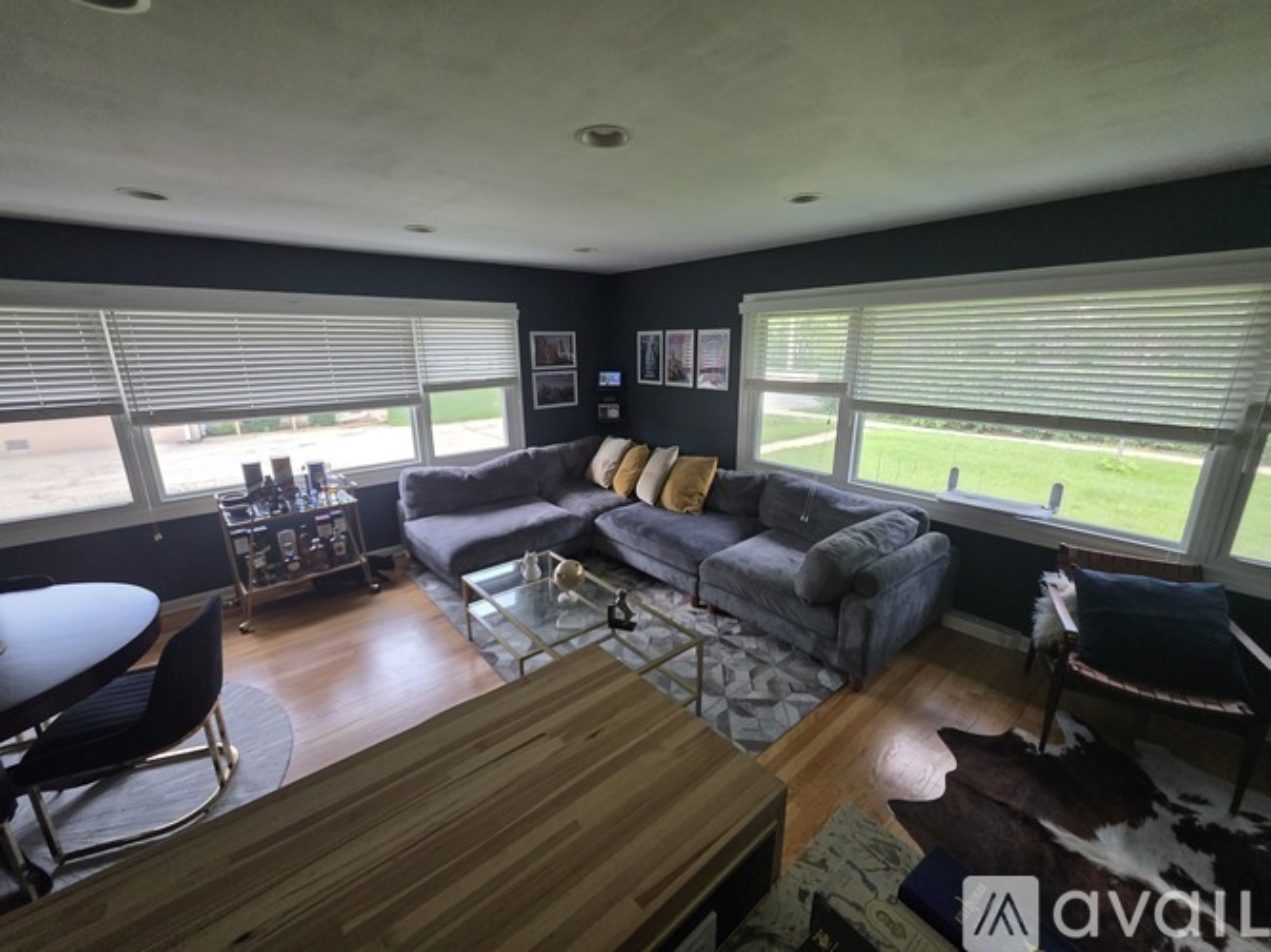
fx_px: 477
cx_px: 636
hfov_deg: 106.2
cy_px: 476
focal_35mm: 13
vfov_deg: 89.9
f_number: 1.9
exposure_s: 1/359
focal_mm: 2.2
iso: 400
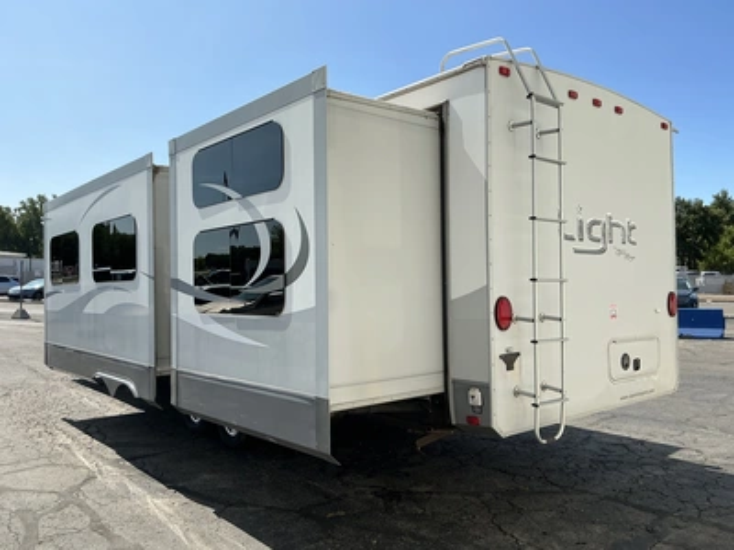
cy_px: 275
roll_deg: -0.6
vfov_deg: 49.7
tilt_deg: +0.6
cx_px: 367
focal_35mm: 28
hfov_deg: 63.4
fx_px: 594
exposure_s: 1/2227
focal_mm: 3
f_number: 1.8
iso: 25
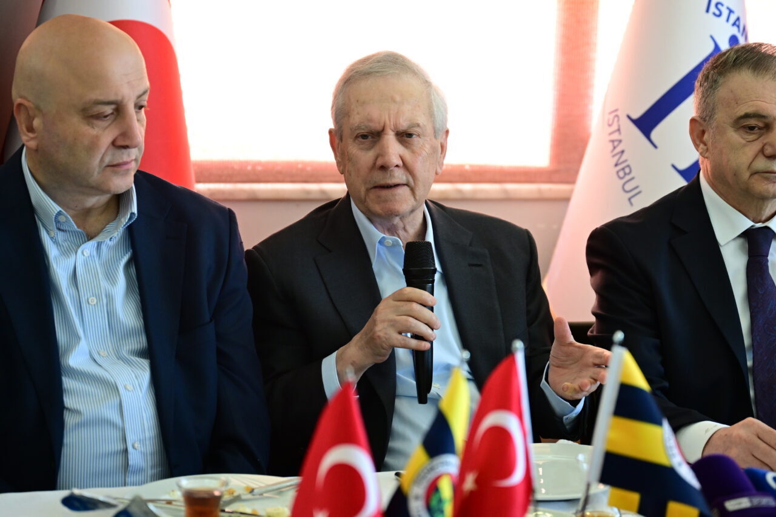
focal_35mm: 105
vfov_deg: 13.0
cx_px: 388
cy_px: 258
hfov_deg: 19.5
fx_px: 2263
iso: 1250
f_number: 2.8
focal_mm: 70
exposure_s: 1/320
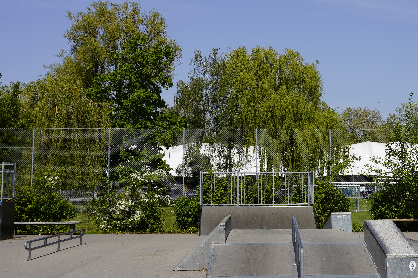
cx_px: 278
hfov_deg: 27.7
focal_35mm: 73
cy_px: 56
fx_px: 843
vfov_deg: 18.6
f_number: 10
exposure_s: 1/250
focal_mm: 38.3
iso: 100
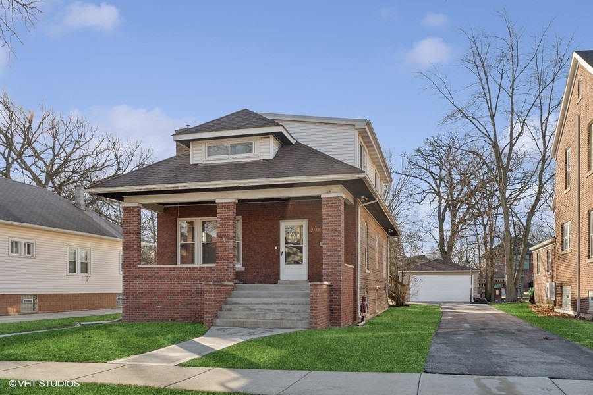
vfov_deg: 42.3
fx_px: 511
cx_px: 296
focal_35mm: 31
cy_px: 198
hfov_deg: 60.3
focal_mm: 31
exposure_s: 1/250
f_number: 8
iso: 320
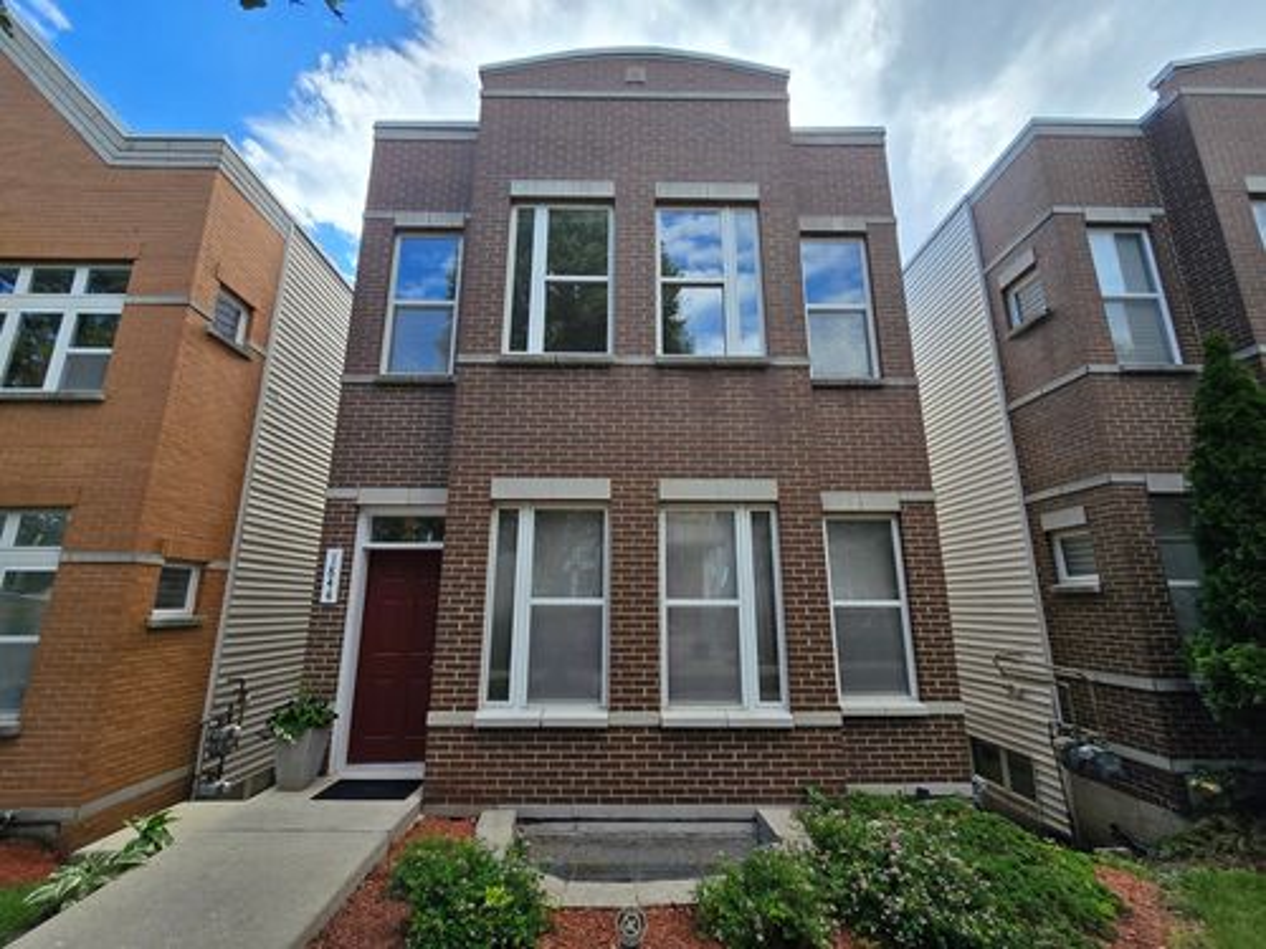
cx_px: 633
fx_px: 475
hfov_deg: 106.2
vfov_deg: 89.9
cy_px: 474
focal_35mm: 13
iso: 50
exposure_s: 1/666
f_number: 2.2
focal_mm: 2.2
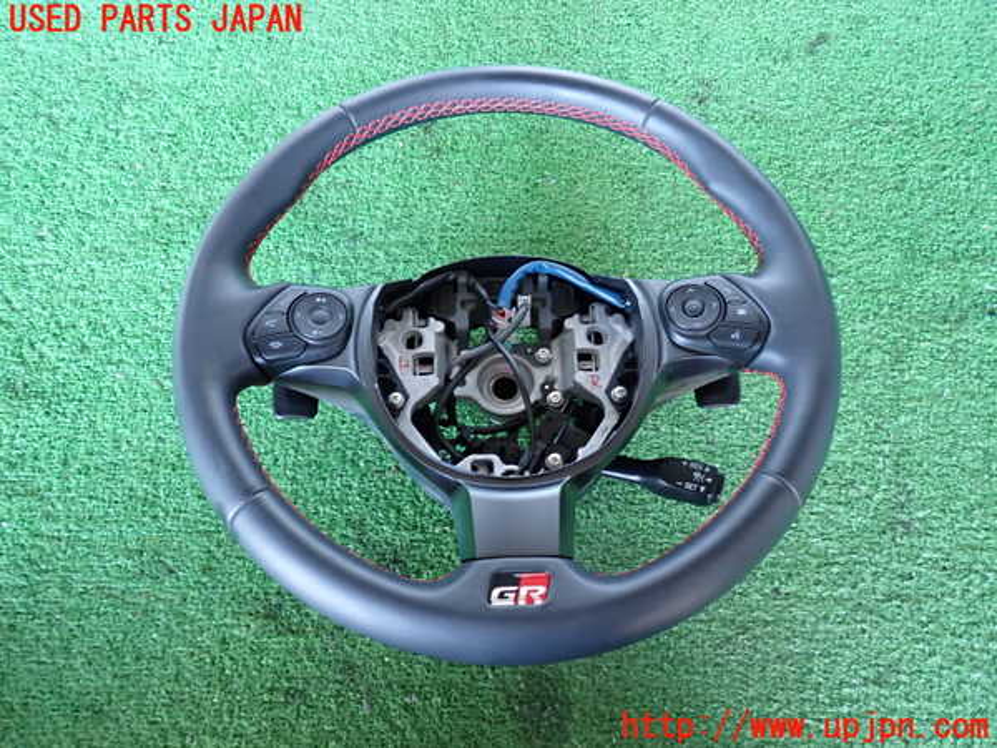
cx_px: 498
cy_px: 374
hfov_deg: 69.4
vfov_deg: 54.9
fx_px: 720
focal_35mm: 25
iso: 400
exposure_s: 1/30
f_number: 2
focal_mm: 4.5
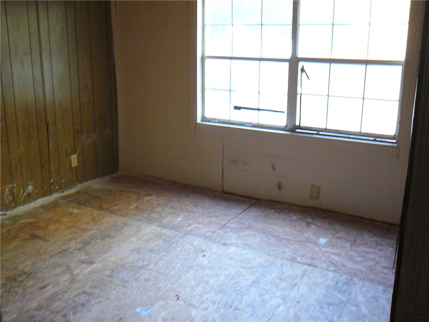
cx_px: 214
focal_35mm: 35
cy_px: 161
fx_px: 434
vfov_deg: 40.7
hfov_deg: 52.6
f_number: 2.8
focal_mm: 5.2
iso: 200
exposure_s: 1/8
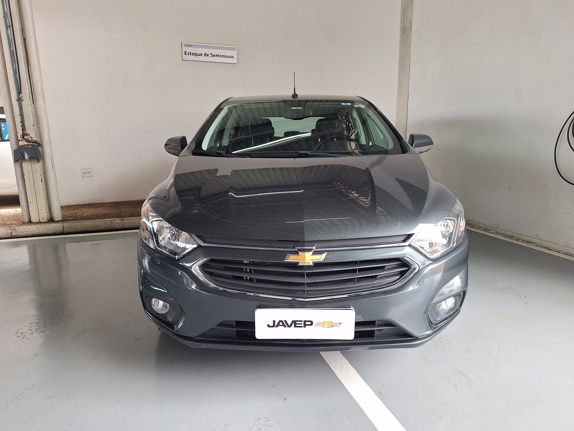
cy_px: 216
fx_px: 381
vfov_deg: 58.9
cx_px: 287
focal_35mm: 23
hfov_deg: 73.9
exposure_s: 1/60
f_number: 1.8
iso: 64
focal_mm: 5.54
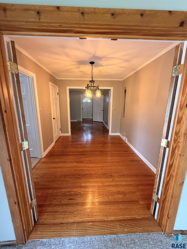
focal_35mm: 14
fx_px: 101
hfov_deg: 85.7
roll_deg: -0.9
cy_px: 124
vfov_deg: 102.1
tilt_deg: -10.1
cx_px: 94
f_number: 2.2
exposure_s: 1/60
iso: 500
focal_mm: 2.22
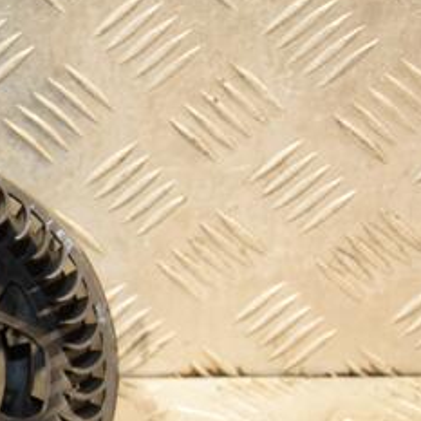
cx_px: -87
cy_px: 309
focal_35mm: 190
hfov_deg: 9.1
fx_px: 2614
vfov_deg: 9.2
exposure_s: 1/80
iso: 800
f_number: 5
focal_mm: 58
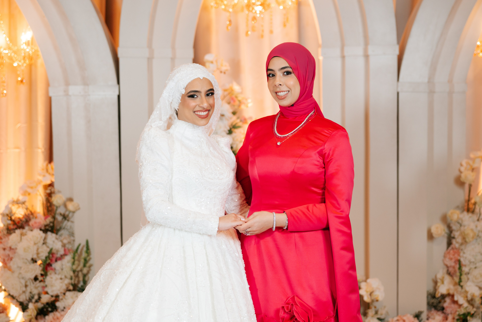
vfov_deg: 16.5
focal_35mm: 83
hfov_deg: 24.5
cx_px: 229
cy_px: 167
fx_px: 1108
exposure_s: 1/200
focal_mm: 76
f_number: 2.8
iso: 320
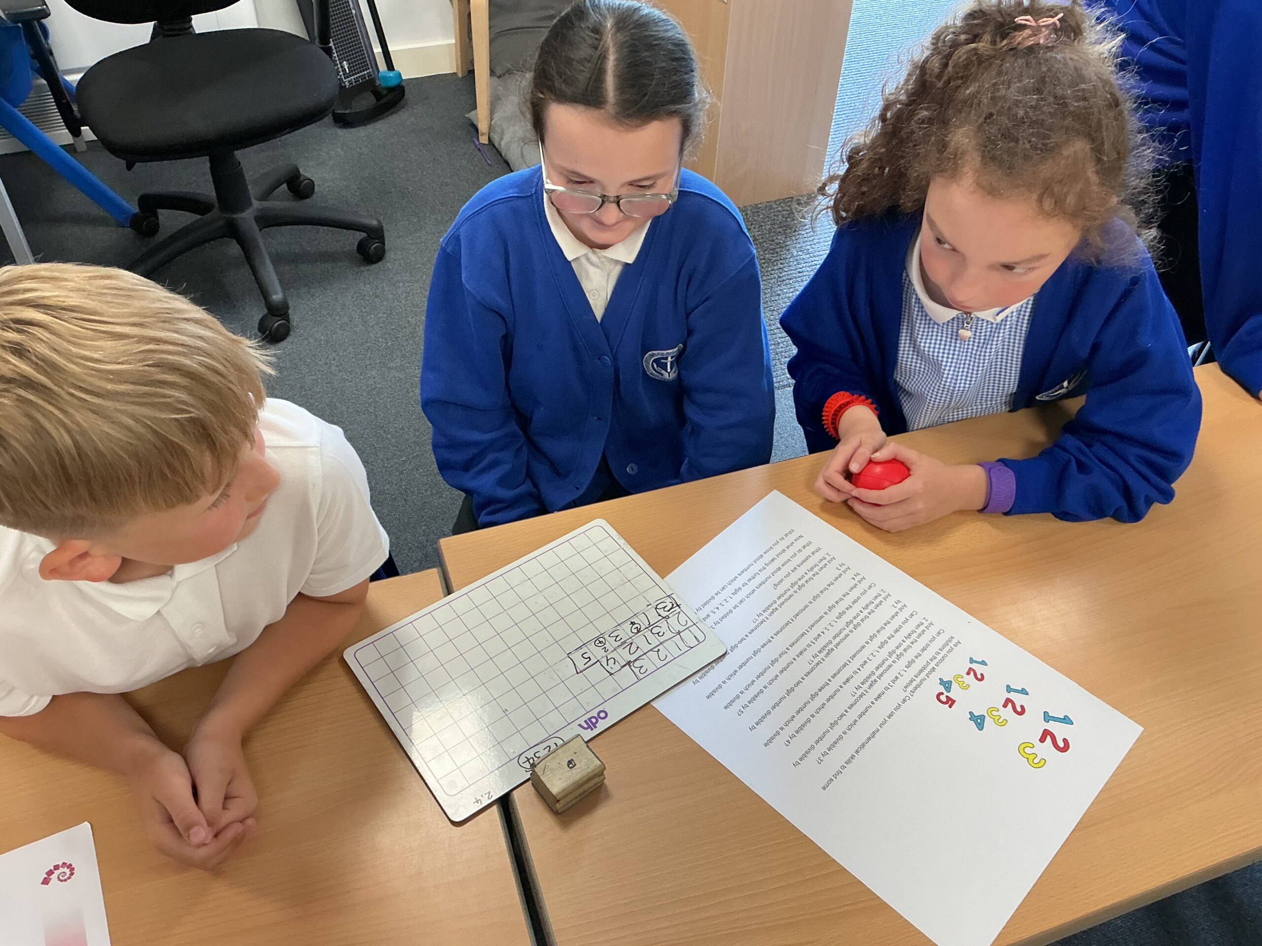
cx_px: 631
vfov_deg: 48.2
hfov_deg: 61.7
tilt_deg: -45.4
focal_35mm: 29
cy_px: 473
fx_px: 1057
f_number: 1.8
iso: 80
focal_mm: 3
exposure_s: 1/60
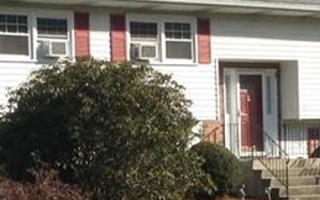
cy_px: 219
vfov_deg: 9.4
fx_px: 1204
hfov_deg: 15.1
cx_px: 83
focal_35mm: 138
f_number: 2.4
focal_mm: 3.3
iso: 25
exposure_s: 1/762
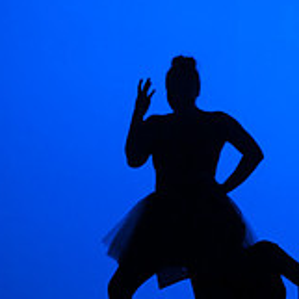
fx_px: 3880
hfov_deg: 4.4
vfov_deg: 4.4
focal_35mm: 397
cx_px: 468
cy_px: 201
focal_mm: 130
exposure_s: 1/200
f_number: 2.8
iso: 3200
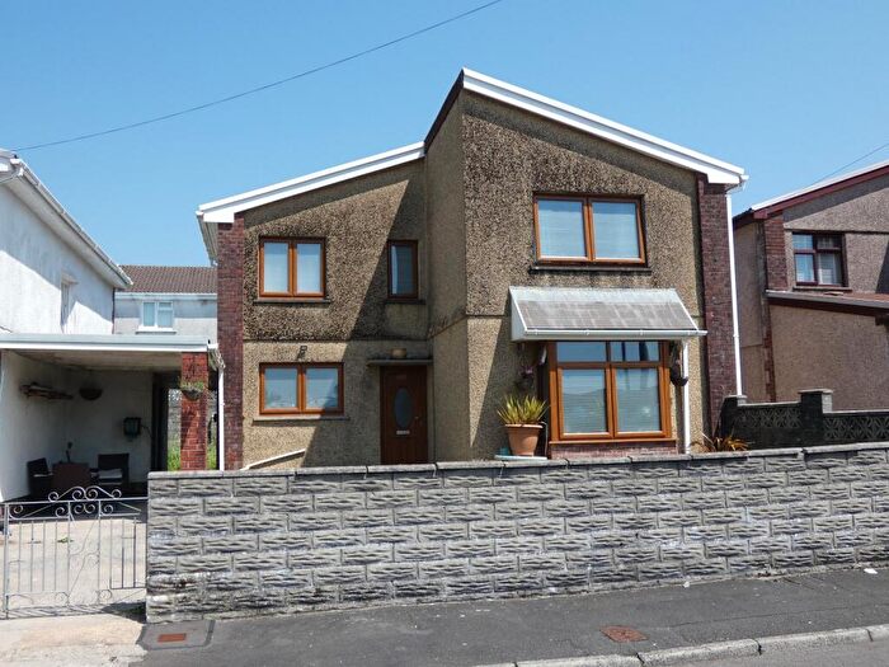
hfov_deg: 55.4
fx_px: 847
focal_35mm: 33
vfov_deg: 42.9
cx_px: 444
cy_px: 334
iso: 80
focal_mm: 6
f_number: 3.4
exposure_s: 1/800
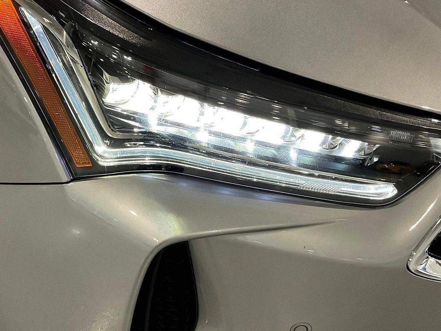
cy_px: 122
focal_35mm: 45
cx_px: 181
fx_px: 573
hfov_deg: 41.9
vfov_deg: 32.0
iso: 125
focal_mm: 3
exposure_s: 1/54
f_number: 1.8
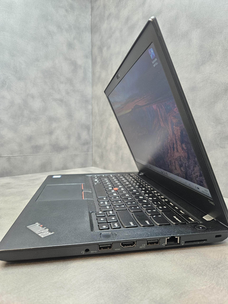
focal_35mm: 23
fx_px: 202
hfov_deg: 58.9
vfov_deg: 73.9
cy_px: 152
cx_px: 114
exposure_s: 1/100
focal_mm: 5.4
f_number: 1.8
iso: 640
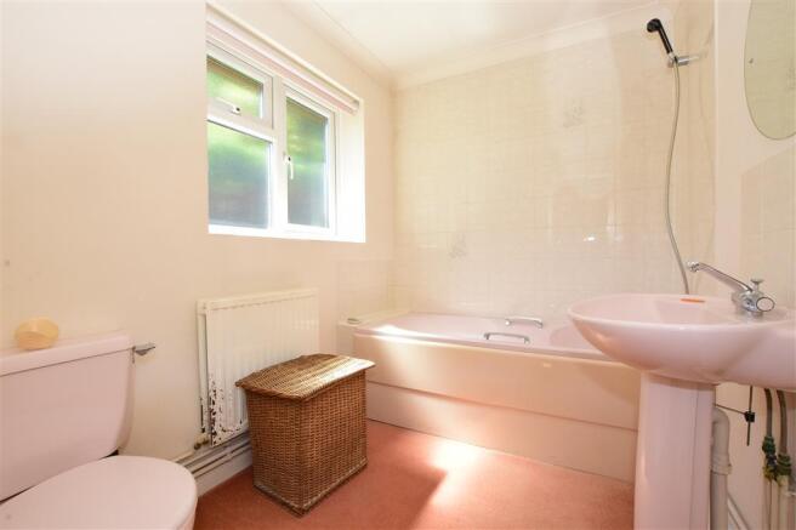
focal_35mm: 15
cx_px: 398
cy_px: 265
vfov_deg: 77.3
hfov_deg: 100.4
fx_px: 332
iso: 400
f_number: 14
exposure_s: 1/15
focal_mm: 10
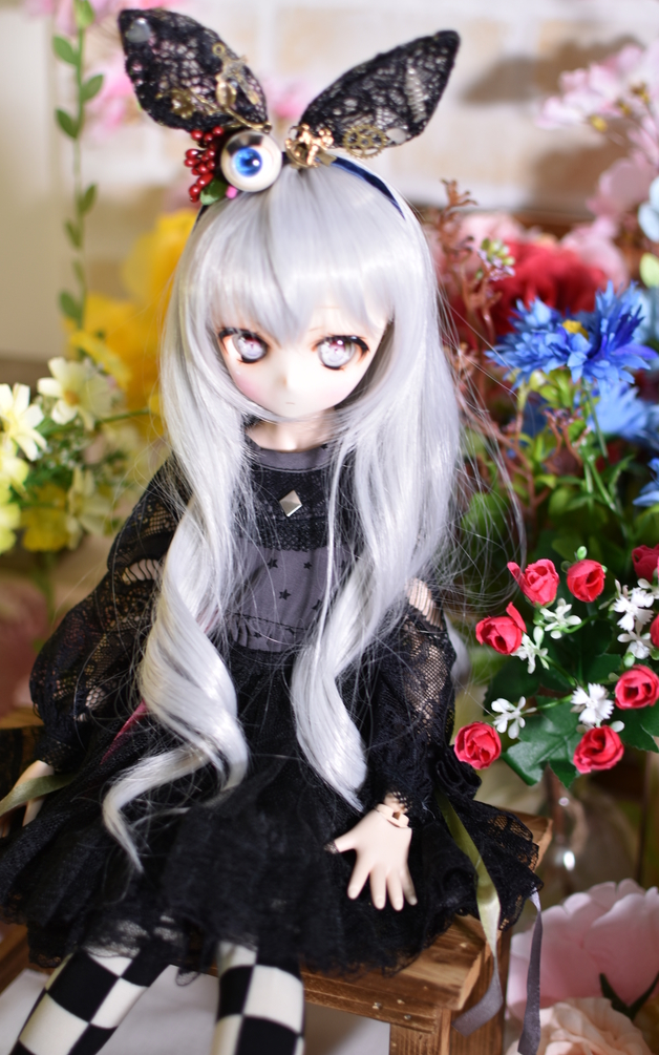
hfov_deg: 23.8
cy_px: 530
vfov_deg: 37.2
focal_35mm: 55
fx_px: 1567
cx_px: 320
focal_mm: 35
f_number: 1.8
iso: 100
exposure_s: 1/60
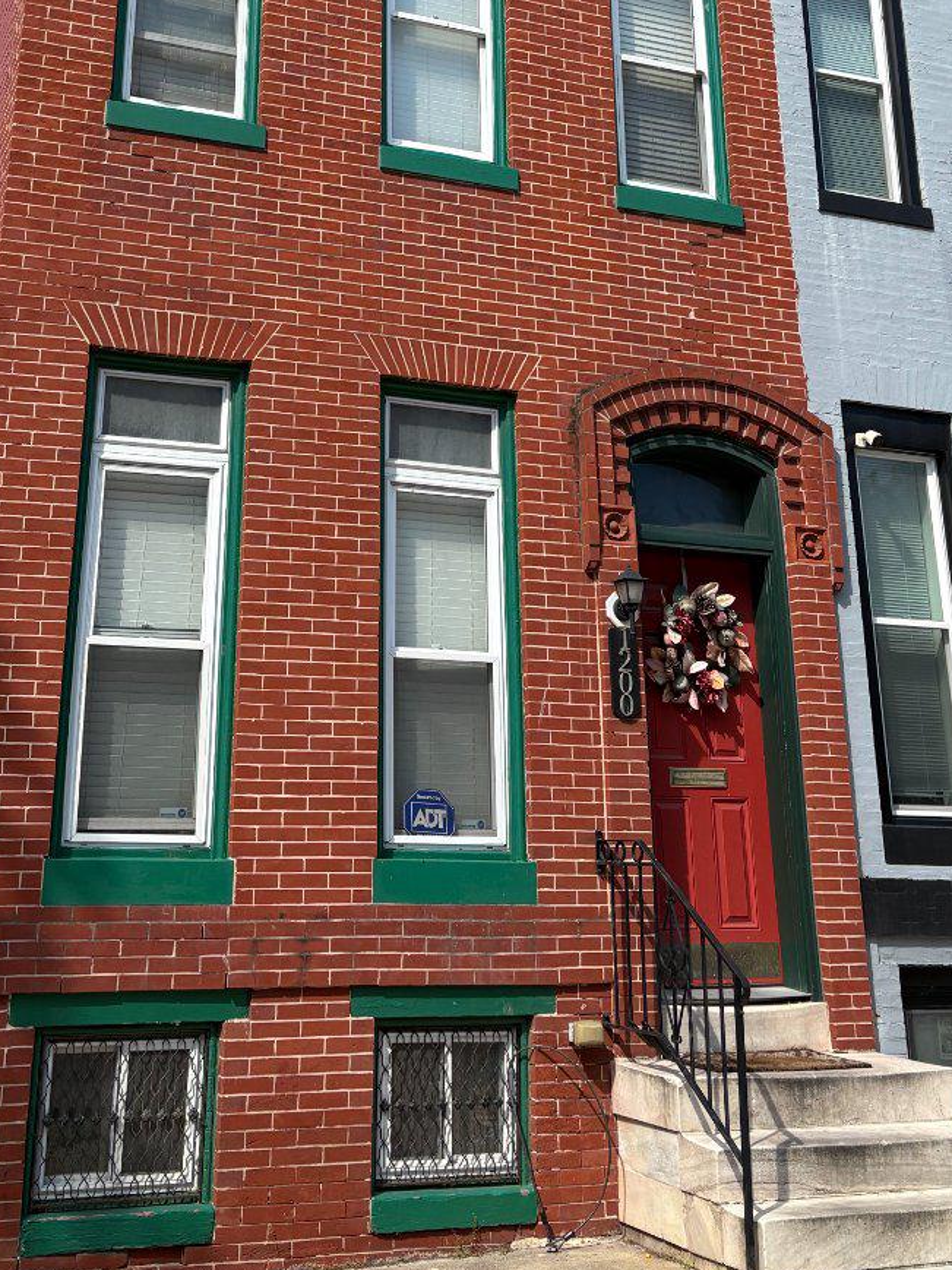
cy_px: 179
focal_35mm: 46
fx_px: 1687
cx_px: 407
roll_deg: -0.8
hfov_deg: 31.5
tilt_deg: +22.6
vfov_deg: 38.9
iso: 50
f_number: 1.6
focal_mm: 5.96
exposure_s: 1/2283
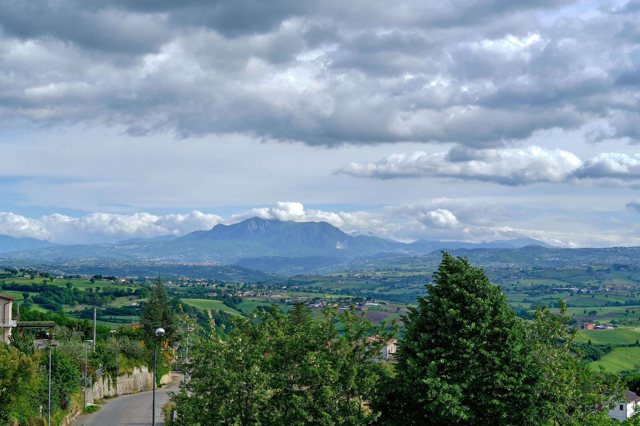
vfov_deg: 25.5
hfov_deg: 37.5
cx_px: 320
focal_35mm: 53
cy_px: 213
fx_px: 942
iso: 160
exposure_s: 1/125
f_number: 16
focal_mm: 35
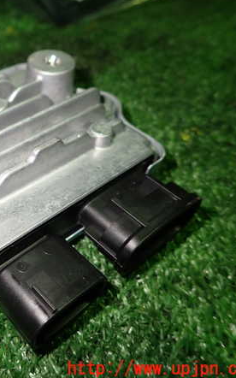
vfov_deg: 54.0
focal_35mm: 36
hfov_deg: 32.7
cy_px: 187
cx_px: 4
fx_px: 371
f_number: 2
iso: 200
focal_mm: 4.5
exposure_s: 1/40
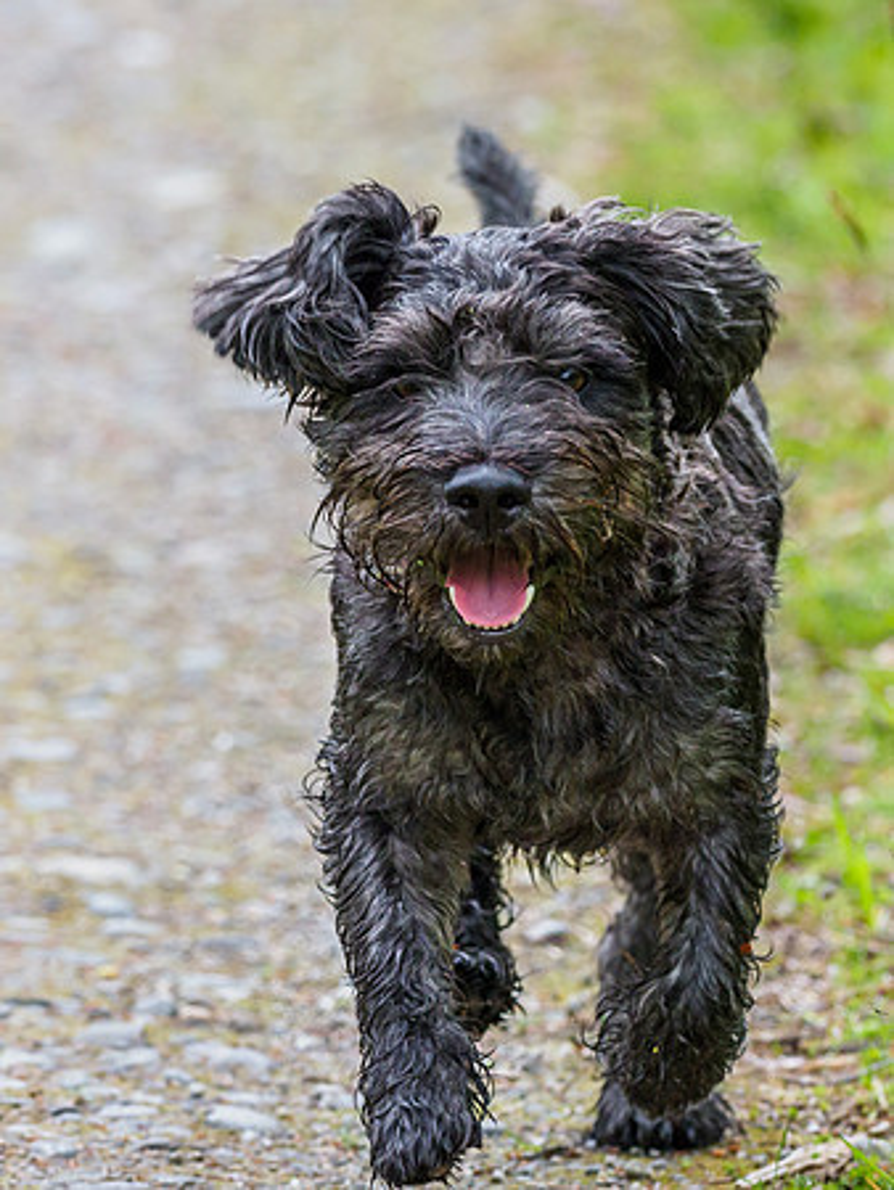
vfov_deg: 2.5
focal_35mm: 801
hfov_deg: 1.9
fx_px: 27568
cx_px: 447
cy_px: 595
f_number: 4.5
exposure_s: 1/800
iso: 1000
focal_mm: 300
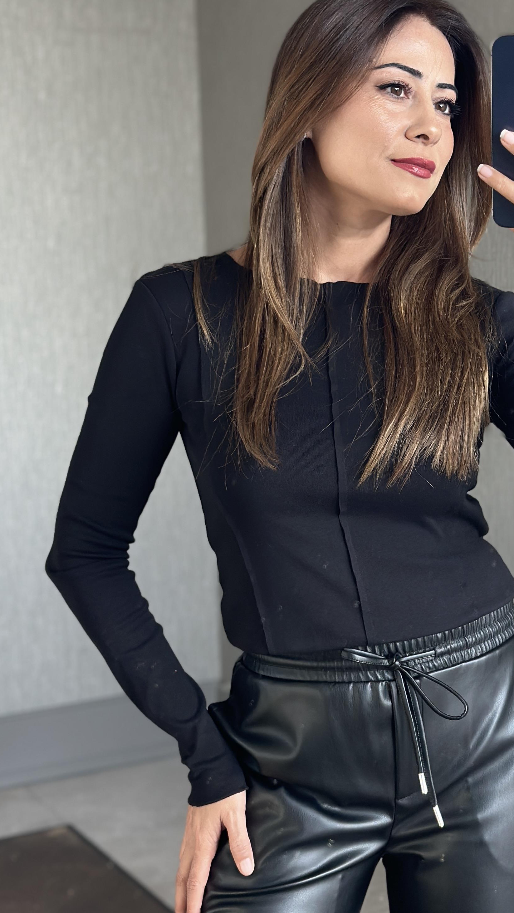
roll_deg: +2.7
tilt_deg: -17.1
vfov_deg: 29.4
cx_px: 415
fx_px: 1745
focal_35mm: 72
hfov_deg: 16.6
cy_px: 461
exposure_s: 1/88
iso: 125
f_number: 1.78
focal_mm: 6.86
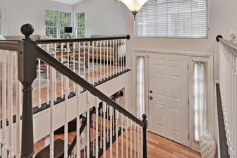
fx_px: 132
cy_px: 55
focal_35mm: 20
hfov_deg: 83.7
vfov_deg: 60.7
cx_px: 107
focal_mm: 14
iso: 400
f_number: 8
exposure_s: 1/40
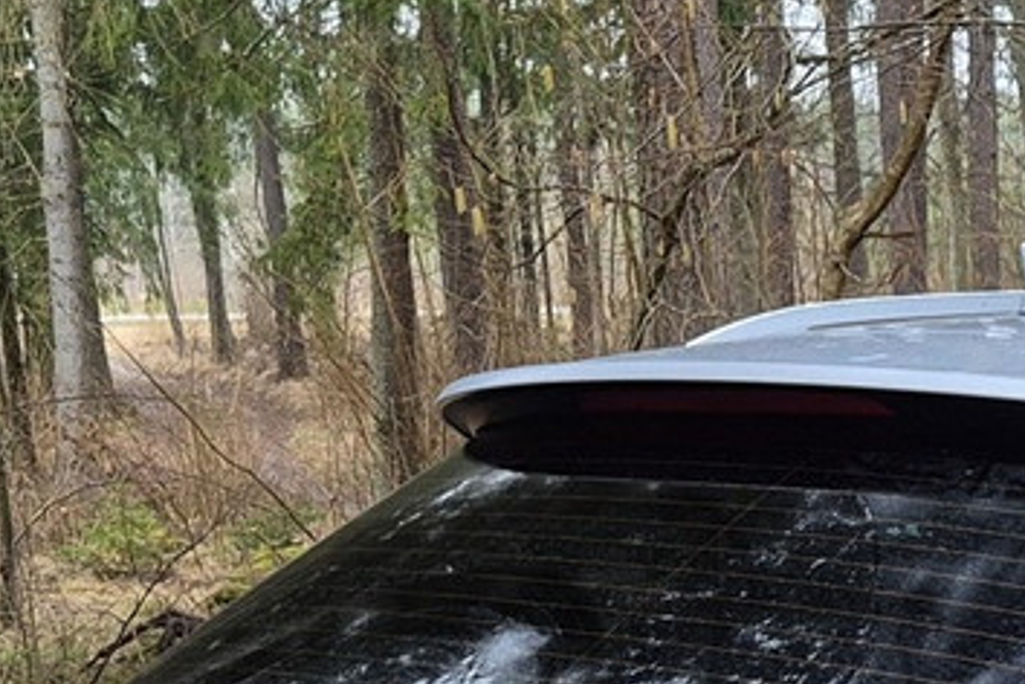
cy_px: 1145
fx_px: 3075
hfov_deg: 17.6
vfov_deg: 11.9
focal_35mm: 108
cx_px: 1372
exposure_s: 1/100
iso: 320
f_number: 1.8
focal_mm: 5.4
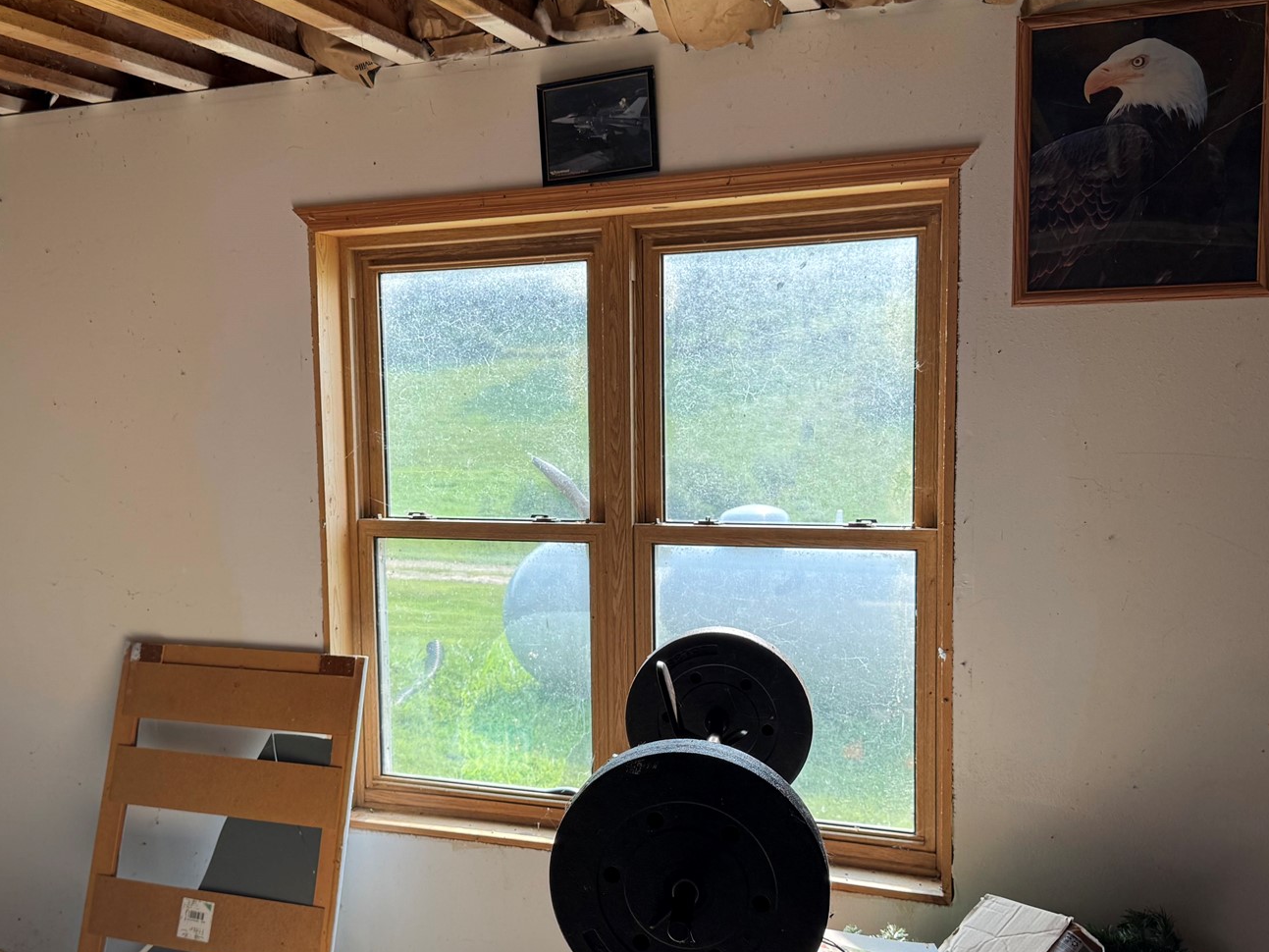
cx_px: 483
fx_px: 1393
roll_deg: +1.2
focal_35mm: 38
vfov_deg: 37.6
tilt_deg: -4.8
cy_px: 553
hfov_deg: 48.6
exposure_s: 1/185
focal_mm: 6.76
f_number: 1.78
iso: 64
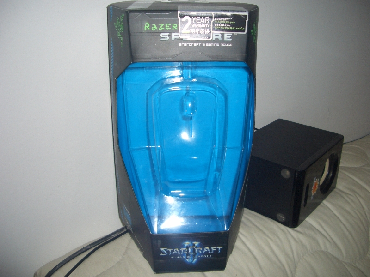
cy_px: 138
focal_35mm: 35
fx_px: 374
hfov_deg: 52.6
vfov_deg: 40.7
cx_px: 185
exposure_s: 1/60
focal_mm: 5.8
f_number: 2.6
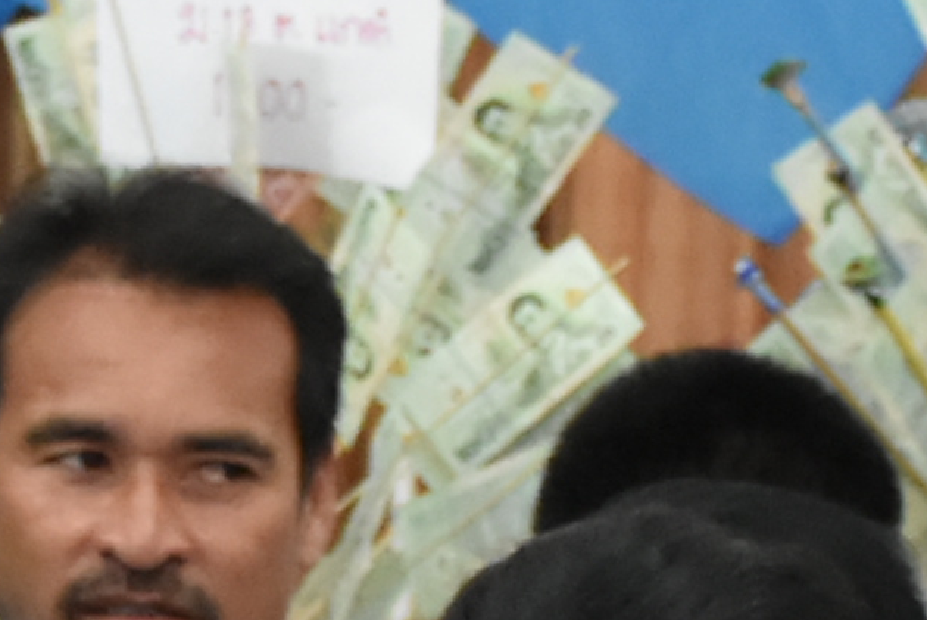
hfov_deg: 4.8
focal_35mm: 428
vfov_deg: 3.2
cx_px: -243
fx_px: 11028
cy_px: 1570
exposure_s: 1/80
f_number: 4.5
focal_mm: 40
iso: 3200
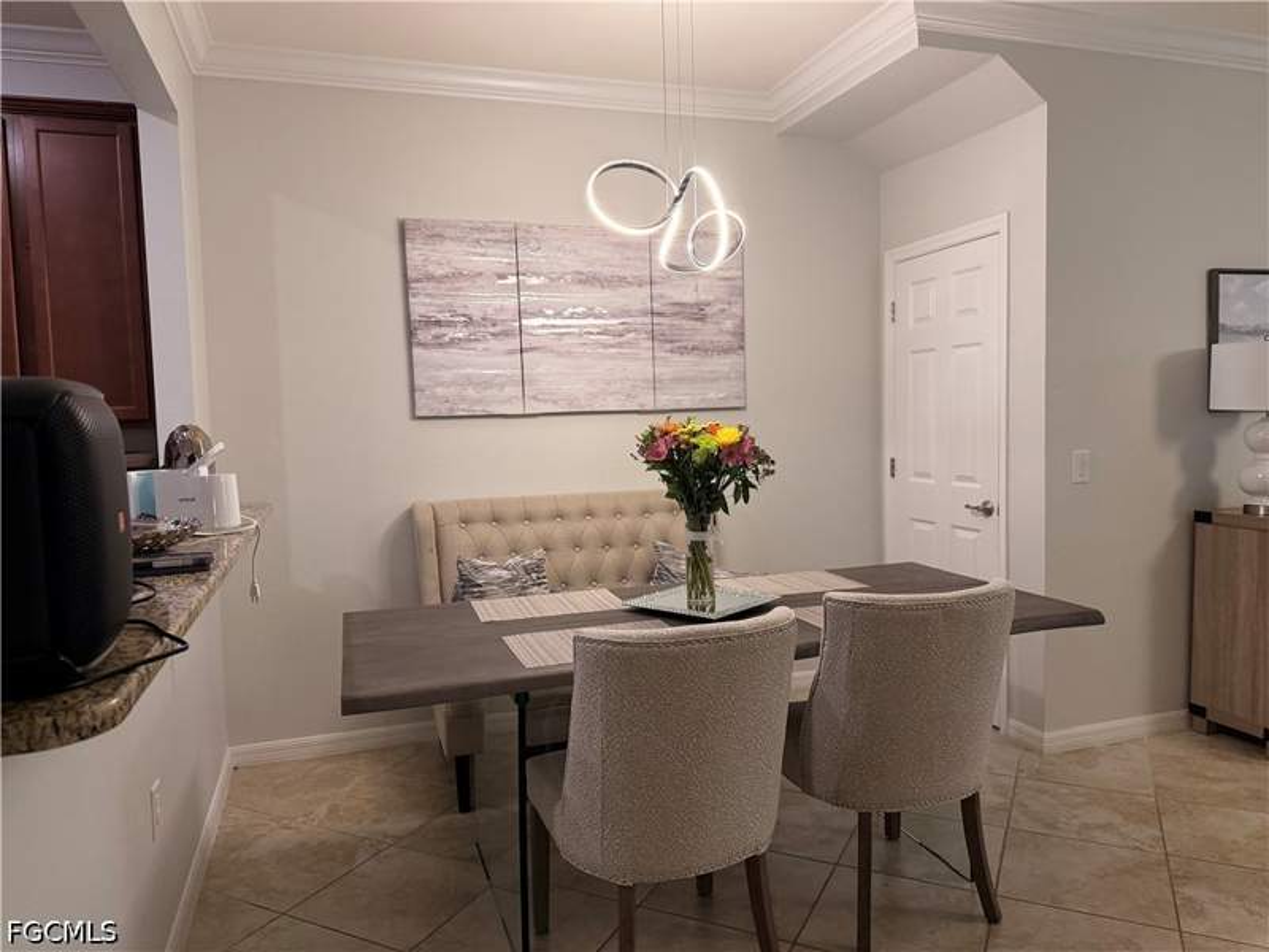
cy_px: 476
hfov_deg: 71.6
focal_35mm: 24
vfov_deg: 56.8
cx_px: 634
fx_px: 880
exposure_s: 1/120
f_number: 1.78
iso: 320
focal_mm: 6.76
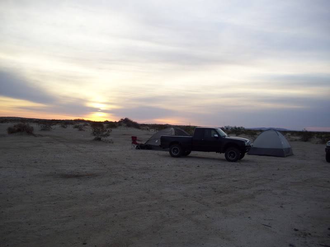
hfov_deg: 54.0
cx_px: 165
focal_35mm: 34
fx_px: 324
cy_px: 124
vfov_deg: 41.8
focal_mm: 5.7
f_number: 2.9
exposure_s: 1/200
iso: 80
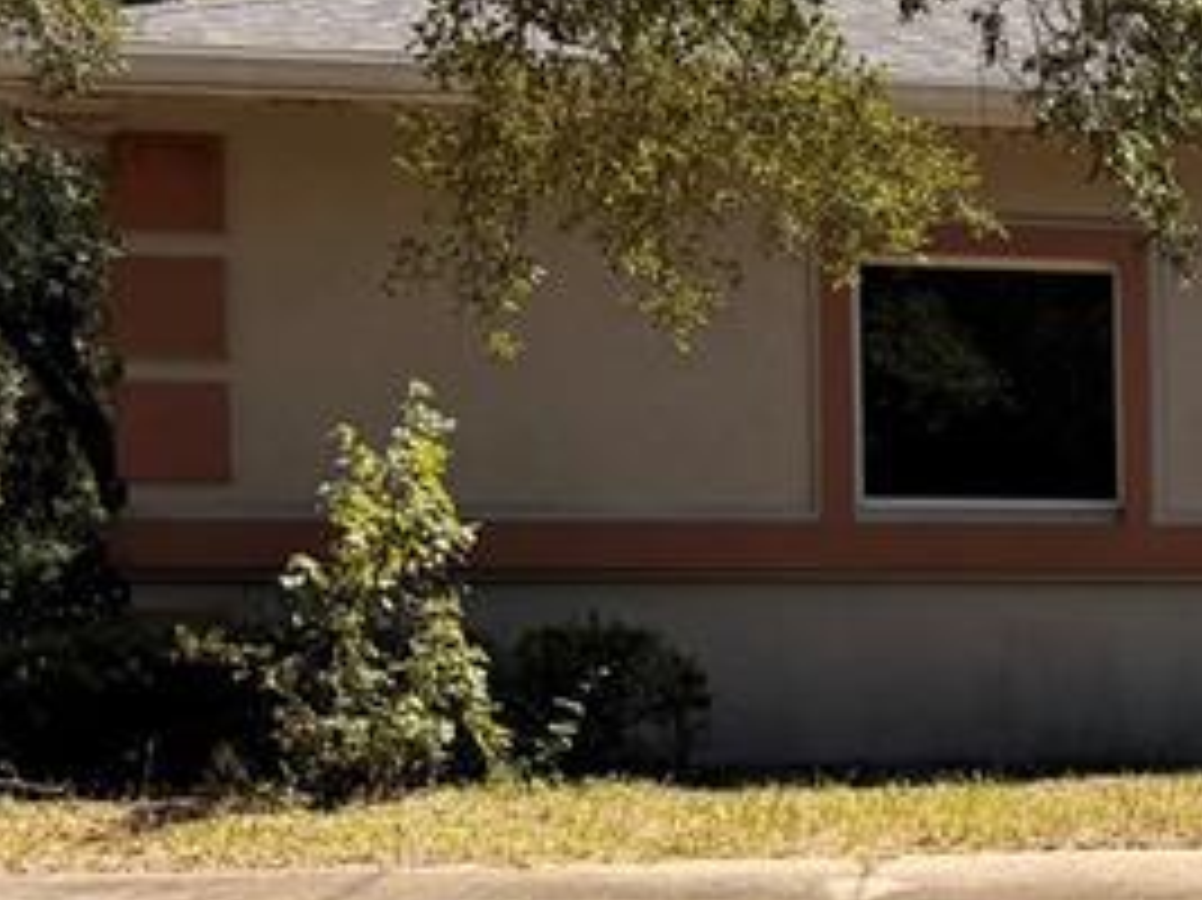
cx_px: 2044
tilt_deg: -2.3
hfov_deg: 17.9
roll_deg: +0.2
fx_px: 3193
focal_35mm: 92
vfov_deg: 16.0
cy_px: 693
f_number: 1.78
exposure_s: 1/4673
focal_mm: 6.76
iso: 100
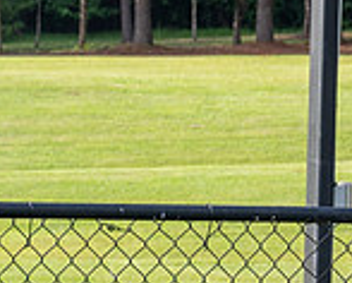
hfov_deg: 8.2
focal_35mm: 230
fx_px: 2399
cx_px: -230
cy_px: 331
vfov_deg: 6.7
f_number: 5
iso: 180
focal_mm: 46
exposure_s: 1/400
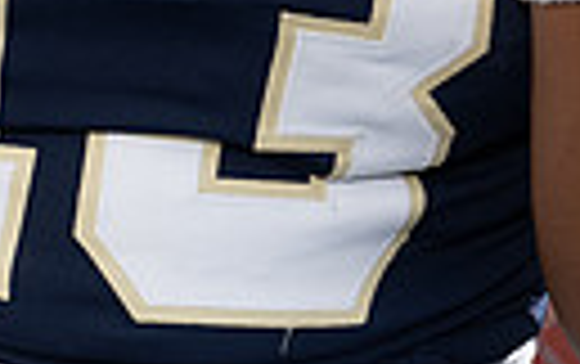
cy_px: -530
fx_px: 3830
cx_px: 261
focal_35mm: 242
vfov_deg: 5.3
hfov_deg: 8.7
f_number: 8
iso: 400
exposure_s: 1/250
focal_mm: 68
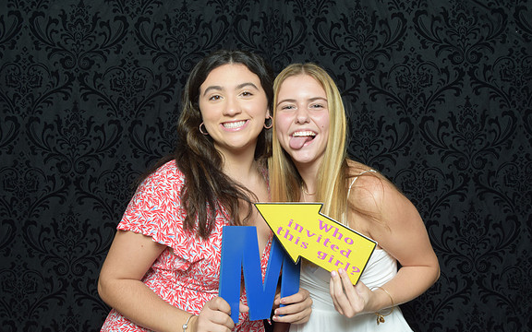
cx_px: 266
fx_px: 580
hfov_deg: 49.3
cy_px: 163
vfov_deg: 32.0
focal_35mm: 40
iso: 500
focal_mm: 26
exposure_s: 1/60
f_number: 20
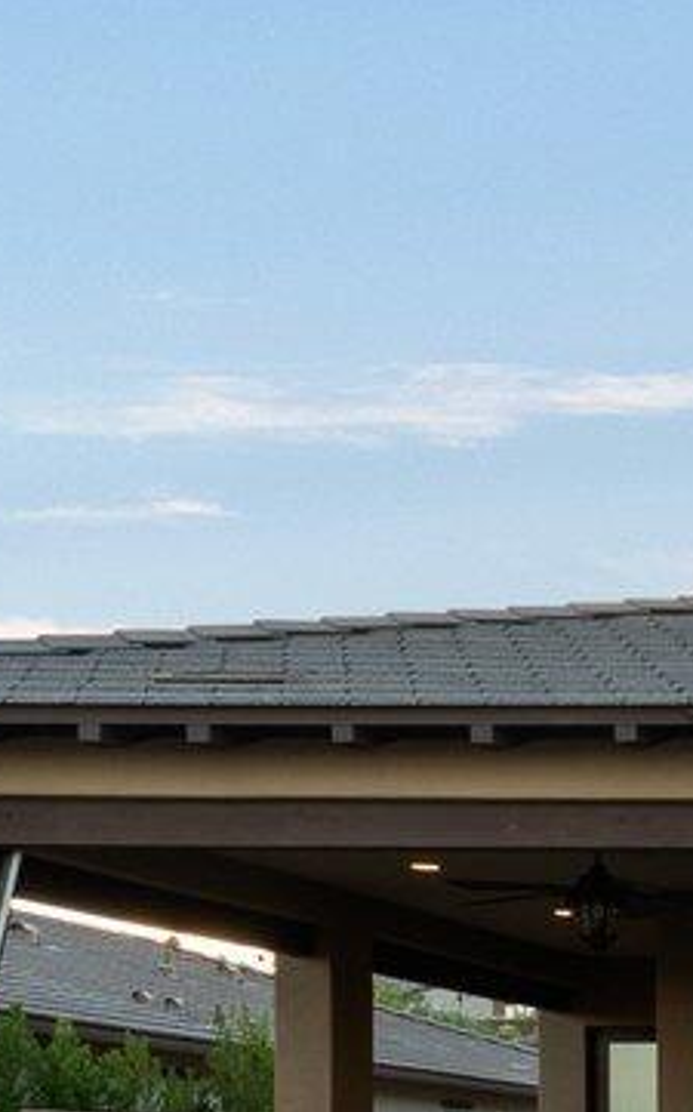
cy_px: 1305
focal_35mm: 81
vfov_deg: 23.5
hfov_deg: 13.1
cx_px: 1531
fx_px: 2453
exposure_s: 1/40
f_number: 8
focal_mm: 14
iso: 400
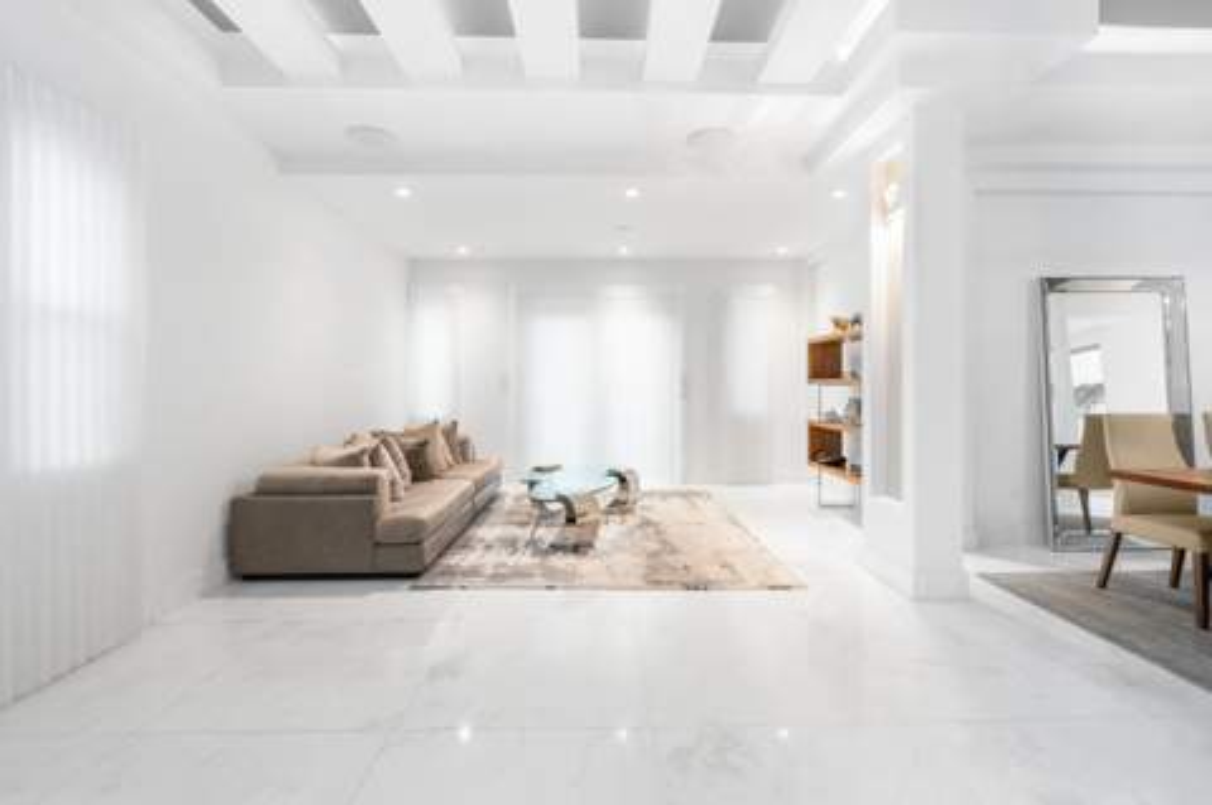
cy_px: 402
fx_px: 538
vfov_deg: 73.6
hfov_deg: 96.8
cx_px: 606
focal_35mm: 16
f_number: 9
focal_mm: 16
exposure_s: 1/8
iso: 100
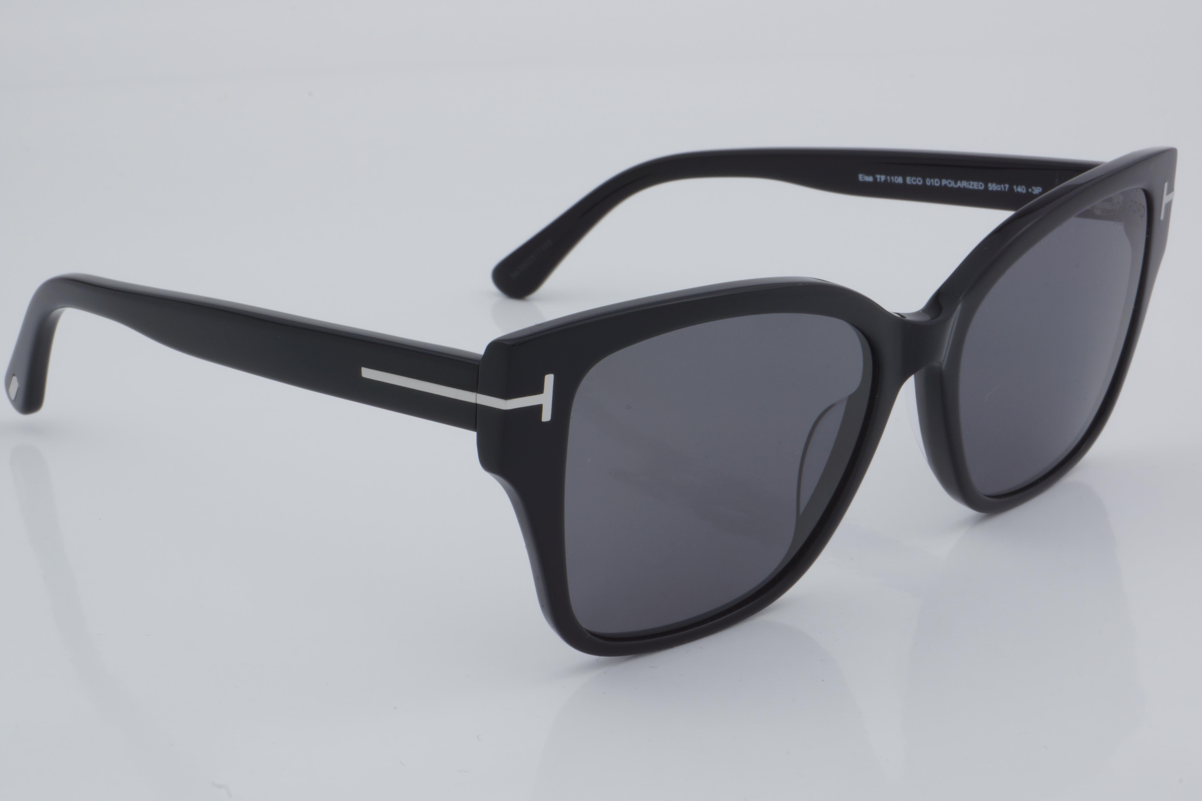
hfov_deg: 27.0
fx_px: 2504
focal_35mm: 75
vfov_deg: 18.2
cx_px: 601
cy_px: 400
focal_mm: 50
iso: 100
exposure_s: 1/4
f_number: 32
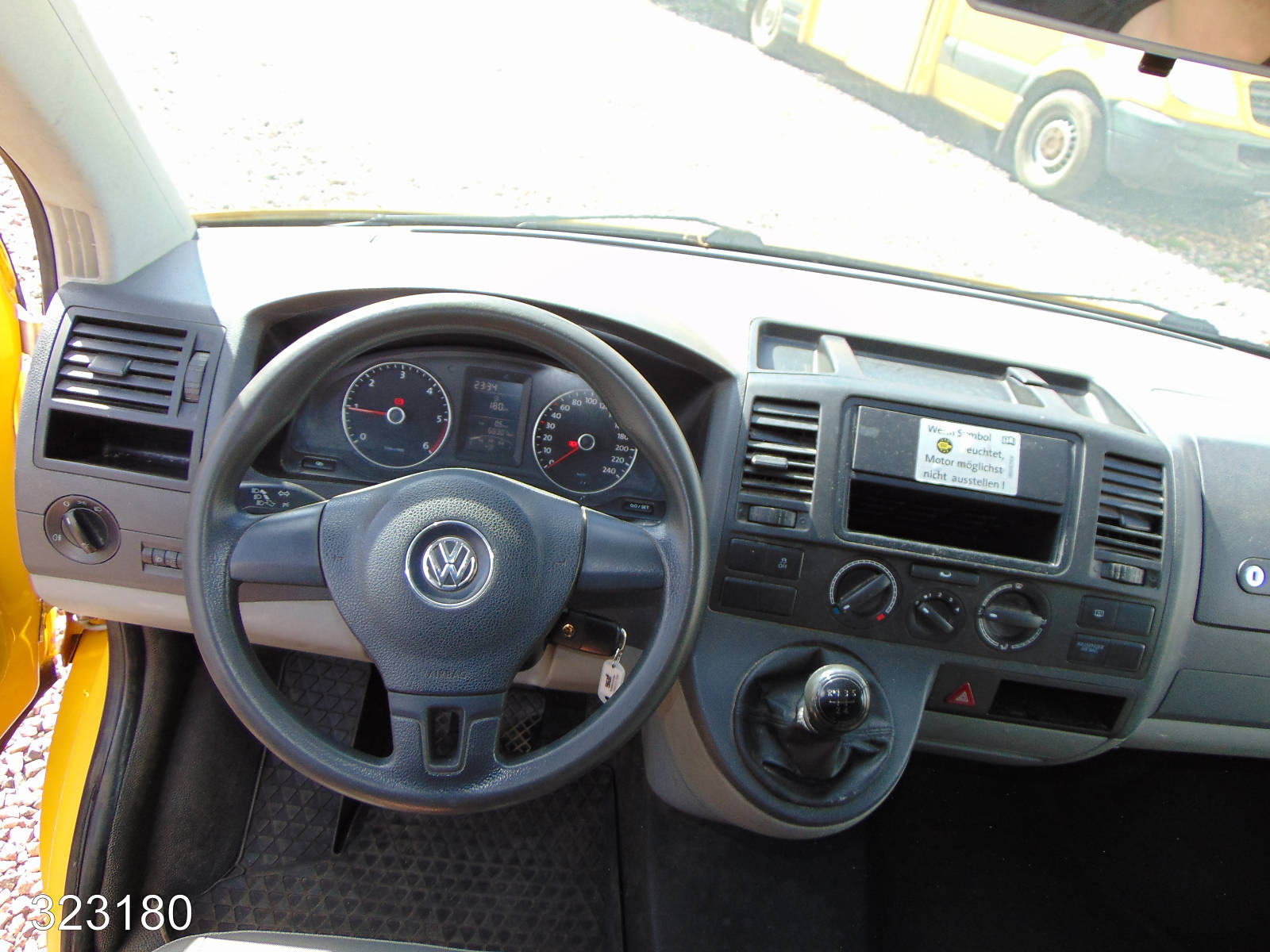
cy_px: 476
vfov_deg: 54.9
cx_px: 635
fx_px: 917
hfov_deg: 69.4
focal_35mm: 25
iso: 80
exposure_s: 1/100
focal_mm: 4.5
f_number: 3
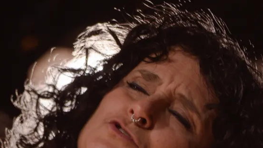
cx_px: -56
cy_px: 122
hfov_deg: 3.7
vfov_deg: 2.1
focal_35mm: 580
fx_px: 4044
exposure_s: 1/200
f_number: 4
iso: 800
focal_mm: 150
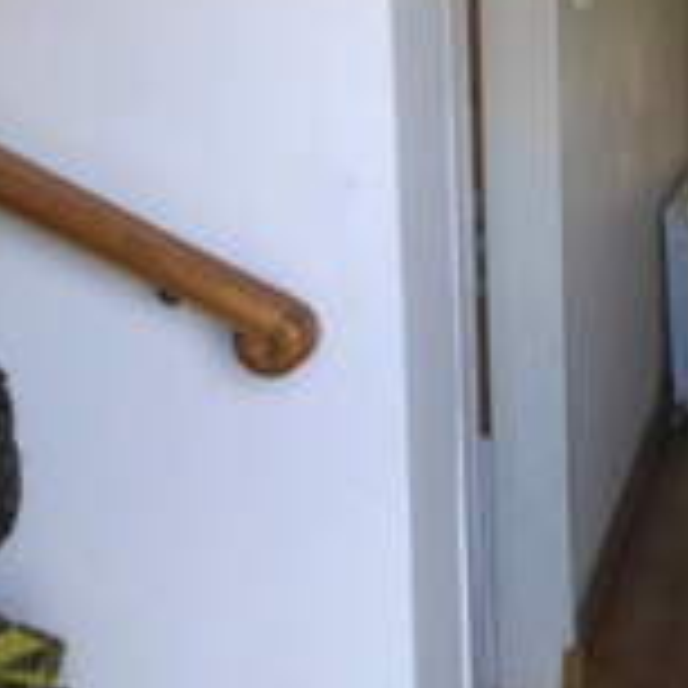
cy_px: 146
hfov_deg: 27.2
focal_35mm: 55
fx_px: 1237
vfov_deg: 30.4
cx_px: 841
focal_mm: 4.5
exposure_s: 1/60
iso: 80
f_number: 2.5
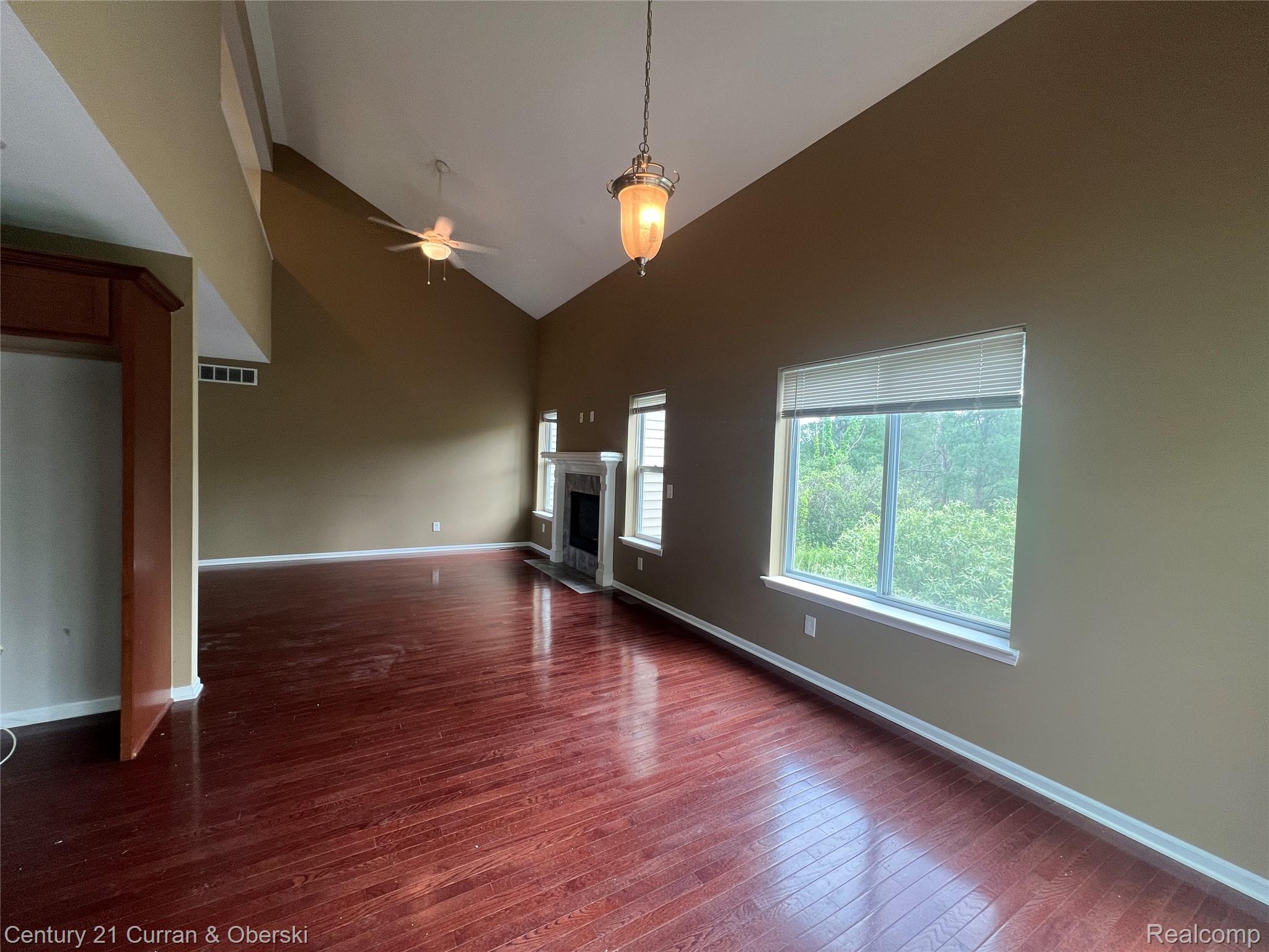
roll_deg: -2.3
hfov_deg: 106.2
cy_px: 476
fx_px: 477
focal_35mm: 13
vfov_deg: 89.9
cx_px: 634
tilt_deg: -2.4
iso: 100
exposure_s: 1/120
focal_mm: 1.57
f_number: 1.8
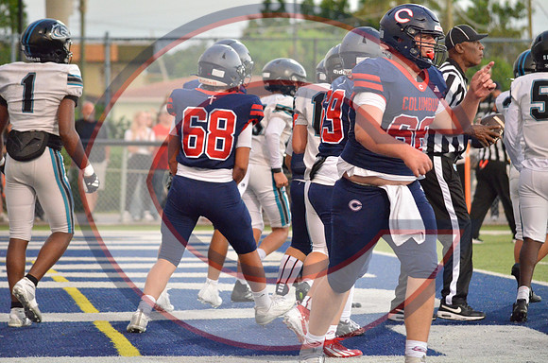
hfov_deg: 8.1
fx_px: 3873
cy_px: 182
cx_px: 274
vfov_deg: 5.4
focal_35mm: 255
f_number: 5
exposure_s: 1/500
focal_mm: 170
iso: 4500
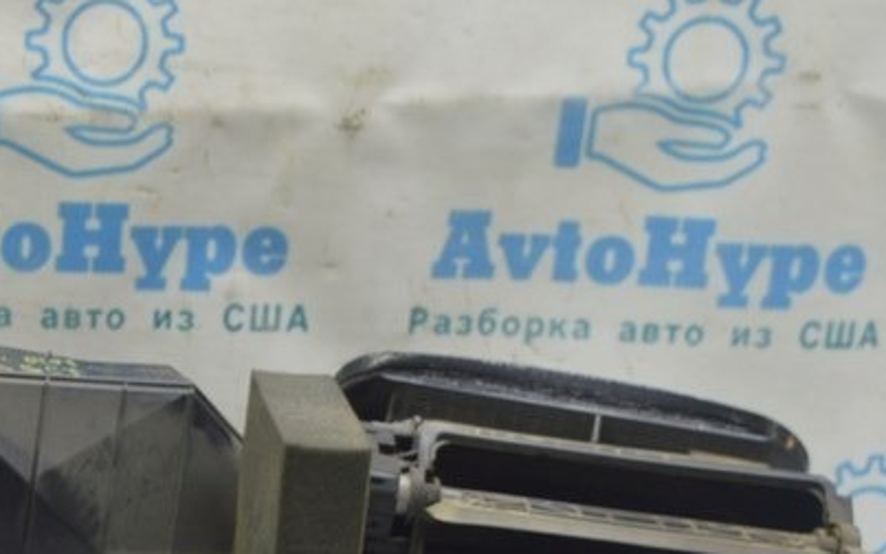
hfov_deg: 19.6
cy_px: 570
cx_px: -119
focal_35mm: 101
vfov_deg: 12.8
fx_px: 2439
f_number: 5.6
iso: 400
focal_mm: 26
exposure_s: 1/20
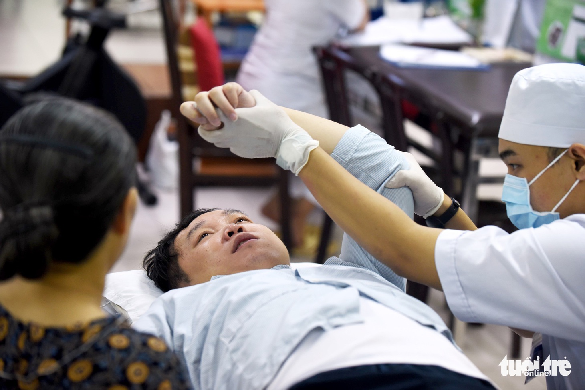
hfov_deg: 20.8
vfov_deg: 14.0
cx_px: 292
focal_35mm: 98
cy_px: 195
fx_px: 1593
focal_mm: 98
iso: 1600
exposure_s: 1/125
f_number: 5
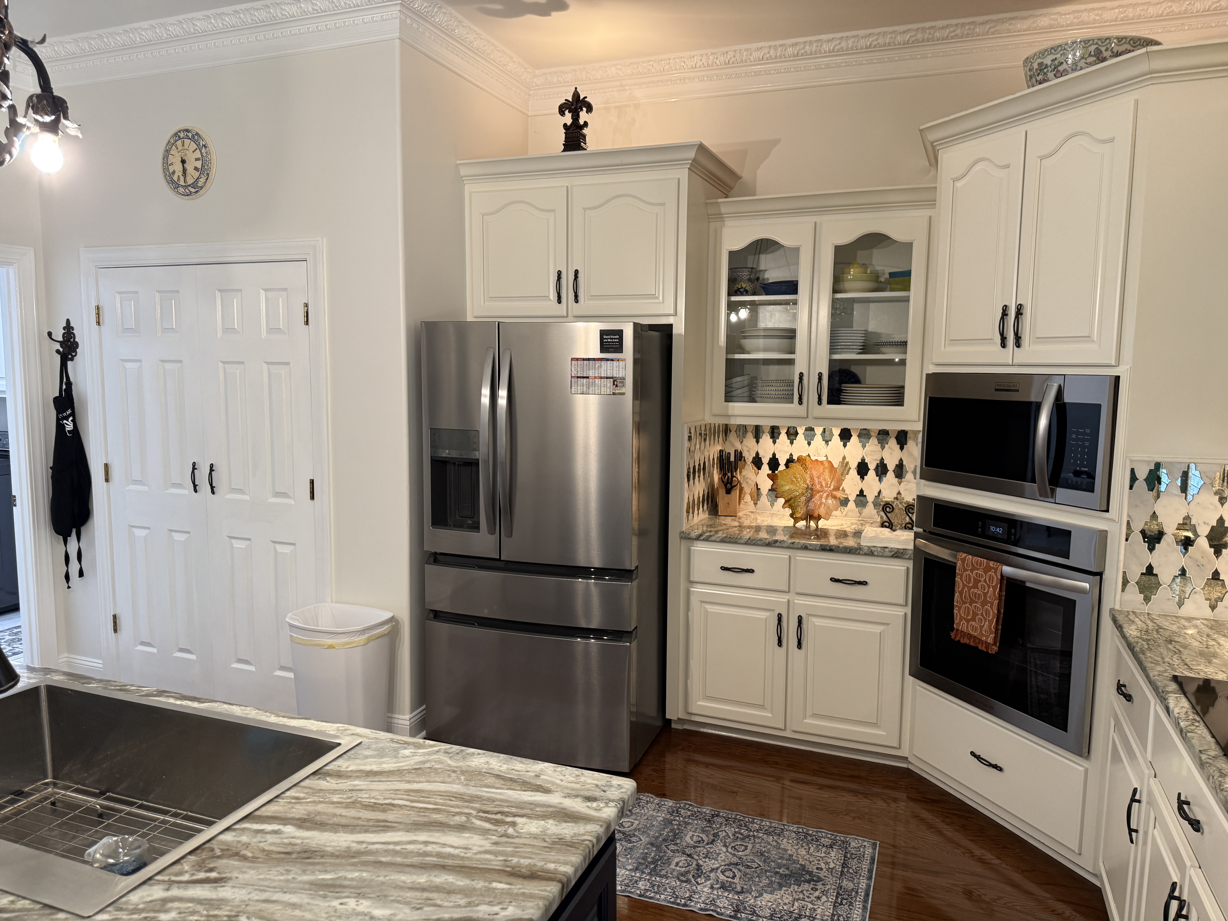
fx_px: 851
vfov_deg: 56.8
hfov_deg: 71.6
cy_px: 460
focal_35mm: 24
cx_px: 614
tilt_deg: -5.7
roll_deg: -0.9
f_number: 1.78
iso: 200
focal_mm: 6.76
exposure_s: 1/60
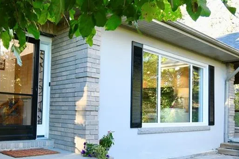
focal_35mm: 38
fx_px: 252
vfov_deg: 34.8
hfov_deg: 49.4
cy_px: 103
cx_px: 70
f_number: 9
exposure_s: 1/13
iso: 250
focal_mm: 13
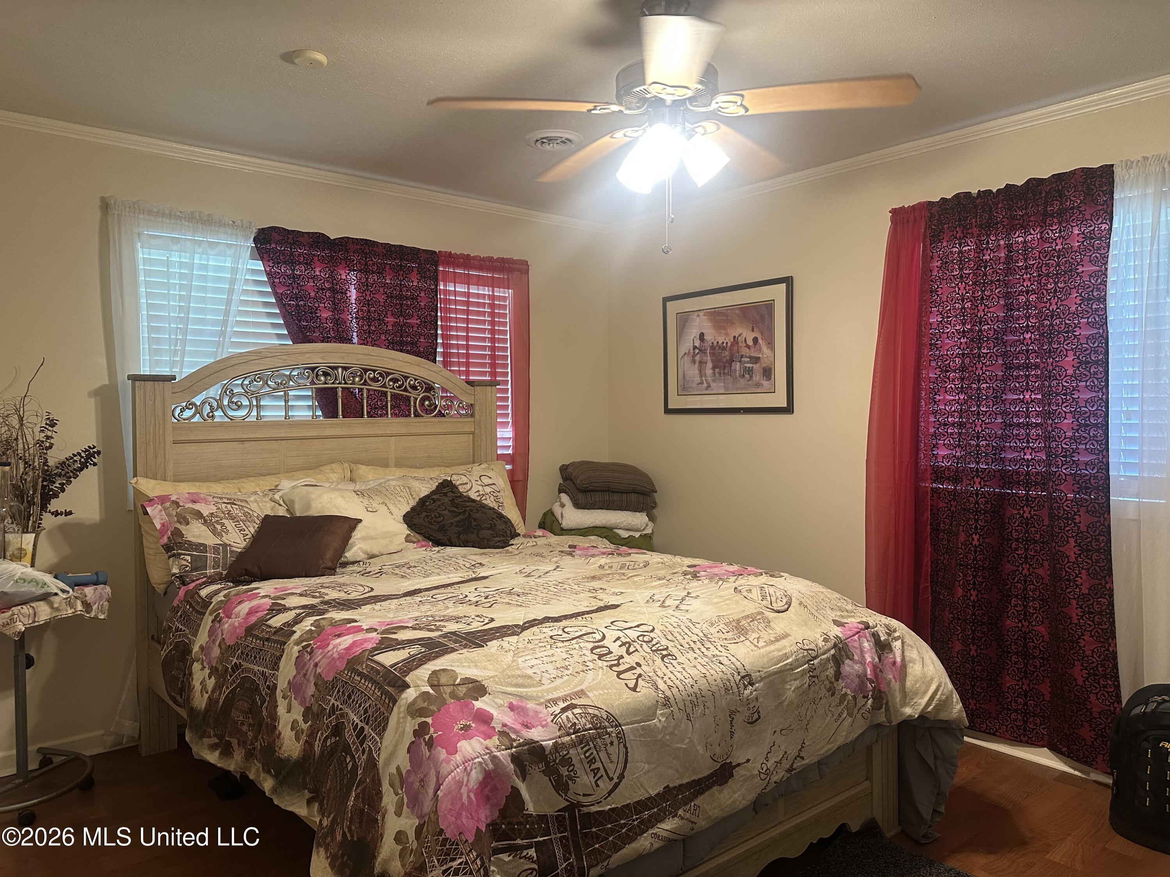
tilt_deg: +0.0
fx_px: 811
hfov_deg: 71.6
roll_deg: +0.4
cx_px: 585
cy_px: 438
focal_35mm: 24
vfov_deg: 56.8
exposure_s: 1/60
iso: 200
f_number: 1.78
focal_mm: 6.86
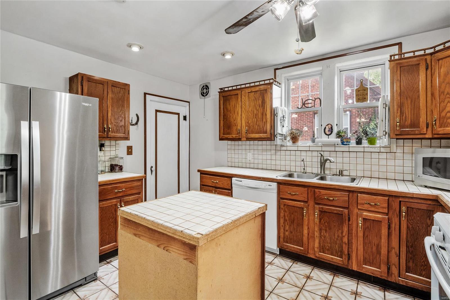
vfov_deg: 73.7
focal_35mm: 16
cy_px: 150
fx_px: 200
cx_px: 225
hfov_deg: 96.7
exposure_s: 1/6
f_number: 10
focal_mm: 8
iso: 400
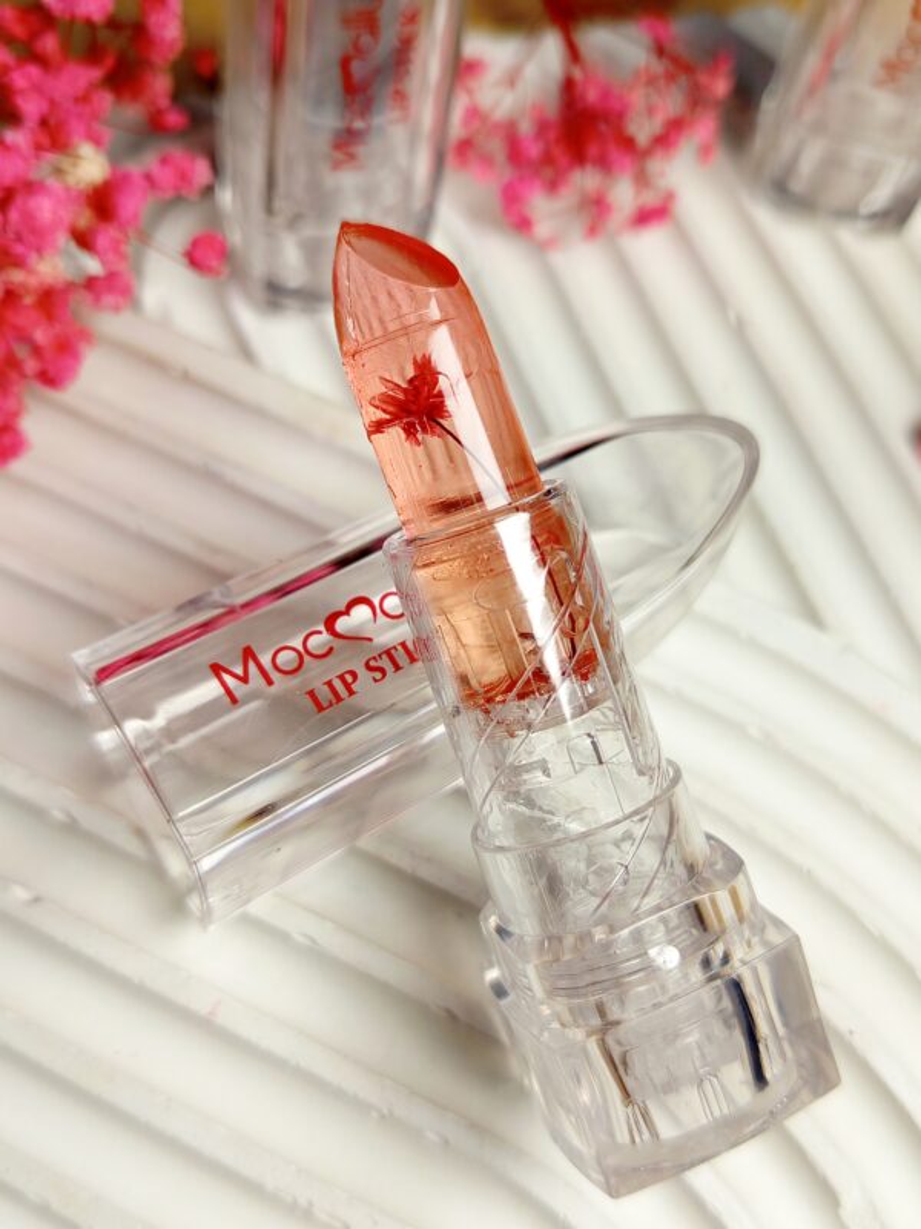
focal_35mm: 36
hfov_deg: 39.7
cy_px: 614
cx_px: 460
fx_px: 1277
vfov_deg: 51.4
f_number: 1.7
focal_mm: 5.24
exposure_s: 1/120
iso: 132
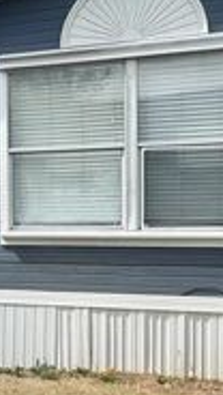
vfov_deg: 39.0
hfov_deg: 21.2
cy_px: 230
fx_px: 555
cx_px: -43
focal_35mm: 53
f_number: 2.2
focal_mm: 2.22
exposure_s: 1/2494
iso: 50
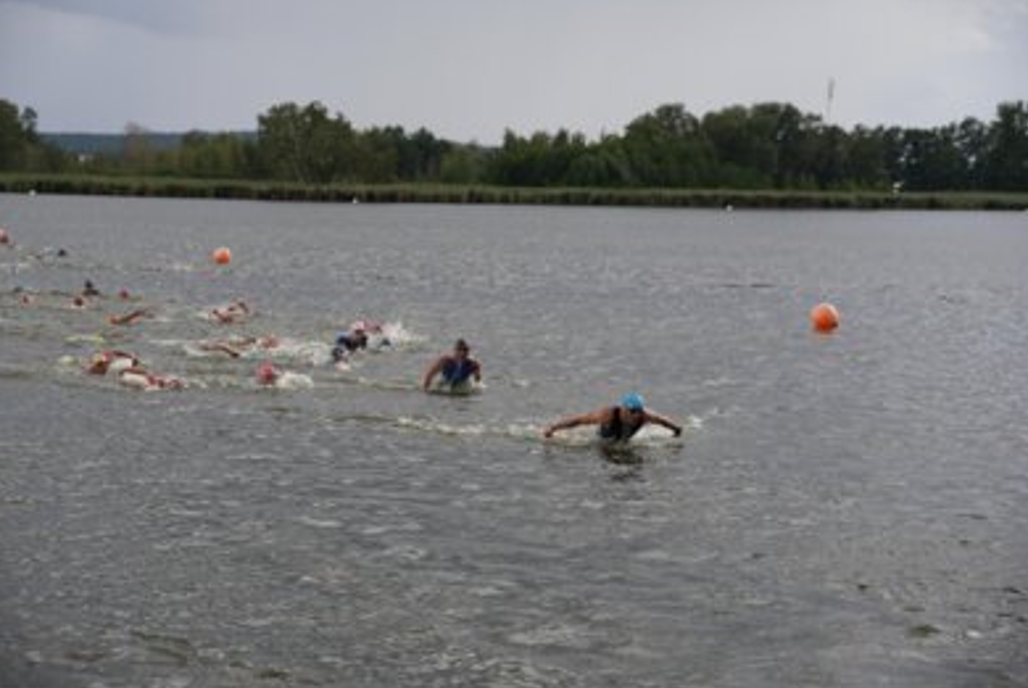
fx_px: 2416
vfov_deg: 16.2
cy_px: 344
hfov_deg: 24.0
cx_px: 503
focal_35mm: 85
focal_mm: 55
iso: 200
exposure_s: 1/160
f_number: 5
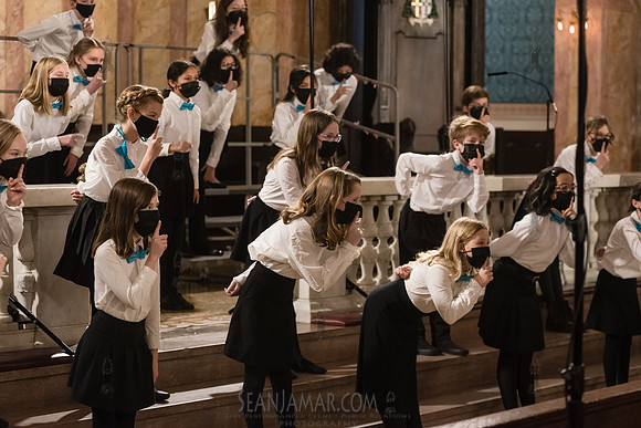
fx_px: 1638
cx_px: 320
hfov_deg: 22.1
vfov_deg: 14.9
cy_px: 214
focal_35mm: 92
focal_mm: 92
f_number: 4
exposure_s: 1/200
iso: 4000
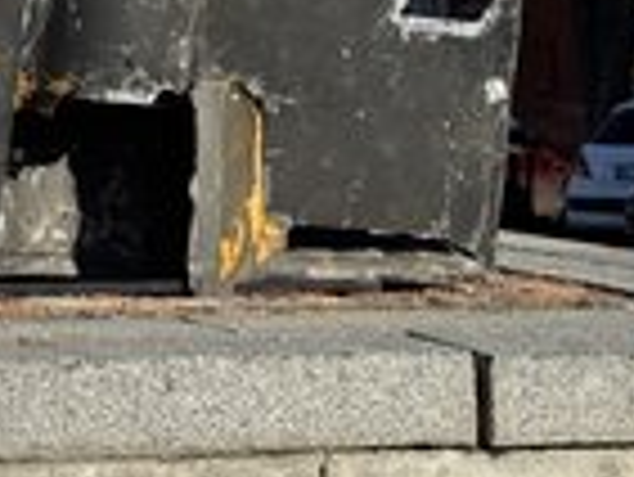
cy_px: -117
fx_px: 2493
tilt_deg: +5.0
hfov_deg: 14.3
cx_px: 13
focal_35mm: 136
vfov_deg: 10.7
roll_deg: -0.6
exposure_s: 1/4310
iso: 64
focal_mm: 6.76
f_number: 1.78
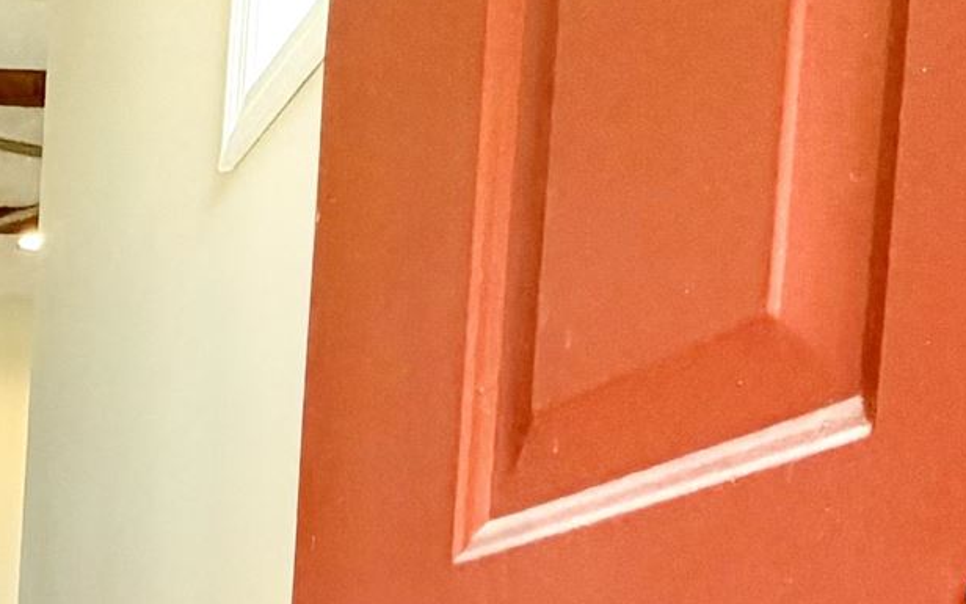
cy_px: 1035
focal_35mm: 74
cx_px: -406
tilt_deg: -3.2
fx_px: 1948
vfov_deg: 15.5
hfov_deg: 23.4
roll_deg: -1.9
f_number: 2.2
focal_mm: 2.22
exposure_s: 1/121
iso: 250
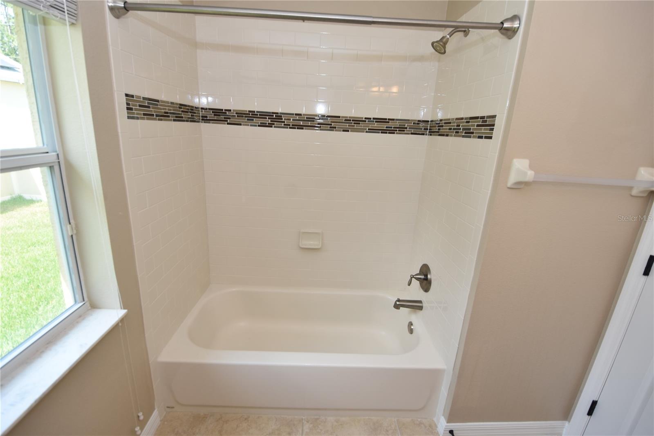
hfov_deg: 100.4
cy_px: 218
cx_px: 327
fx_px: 272
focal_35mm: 15
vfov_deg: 77.3
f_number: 4.5
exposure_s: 1/80
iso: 200
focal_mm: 10
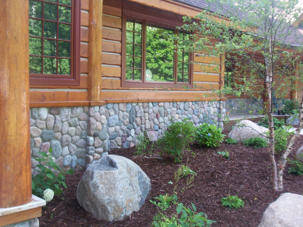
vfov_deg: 36.8
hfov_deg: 47.9
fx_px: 341
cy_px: 114
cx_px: 152
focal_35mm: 39
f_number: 3.9
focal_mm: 6.4
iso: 125
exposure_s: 1/60
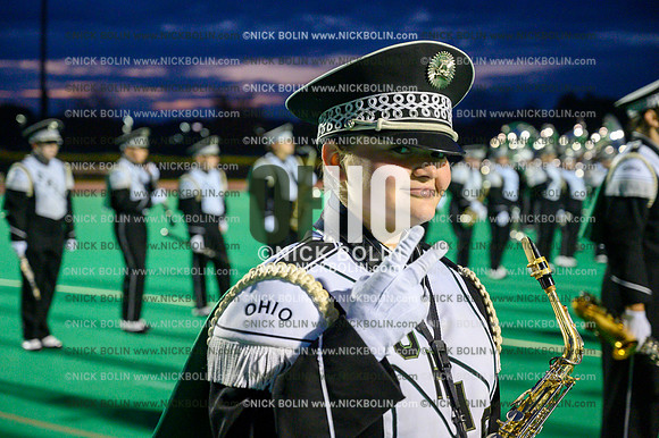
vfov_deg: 22.6
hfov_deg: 33.4
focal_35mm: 60
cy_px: 219
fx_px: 1098
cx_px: 330
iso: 6400
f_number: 4
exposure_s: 1/500
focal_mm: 60
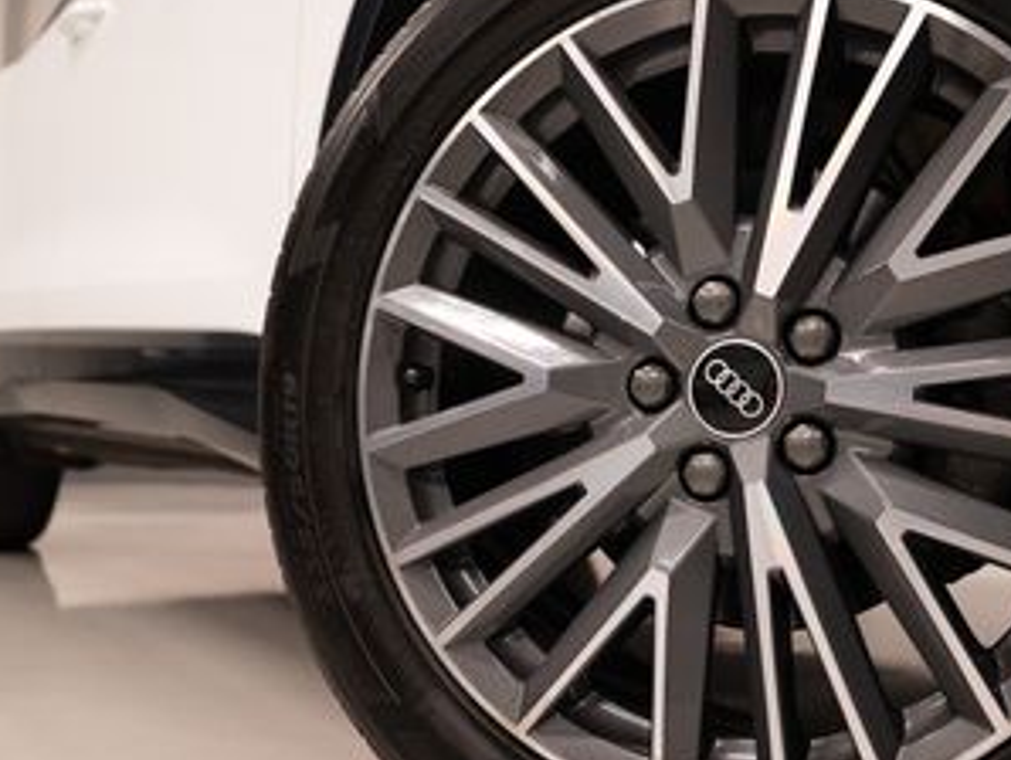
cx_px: 712
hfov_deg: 44.7
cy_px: 397
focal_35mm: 41
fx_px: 1198
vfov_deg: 35.2
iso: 3200
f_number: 2.8
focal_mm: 24
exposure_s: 1/100
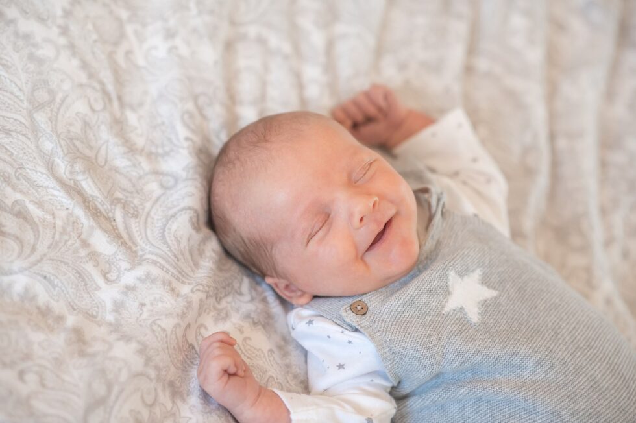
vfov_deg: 16.1
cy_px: 212
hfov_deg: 23.9
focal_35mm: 85
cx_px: 318
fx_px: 1501
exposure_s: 1/500
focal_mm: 85
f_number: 2.5
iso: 1000
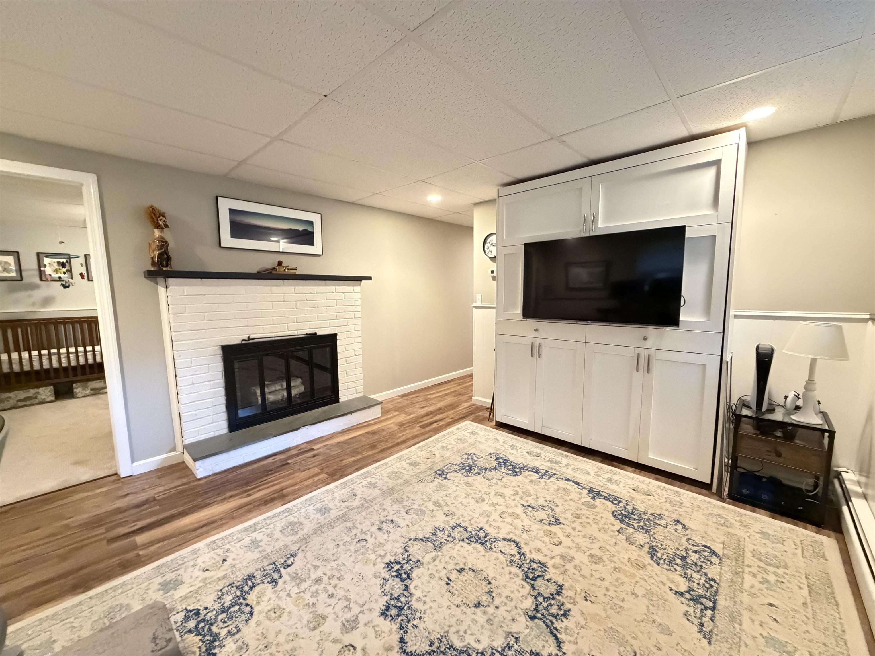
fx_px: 354
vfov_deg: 85.7
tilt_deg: -6.4
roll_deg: +1.1
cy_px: 328
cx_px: 438
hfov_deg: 102.1
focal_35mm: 14
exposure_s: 1/60
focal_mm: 2.22
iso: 1250
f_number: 2.2
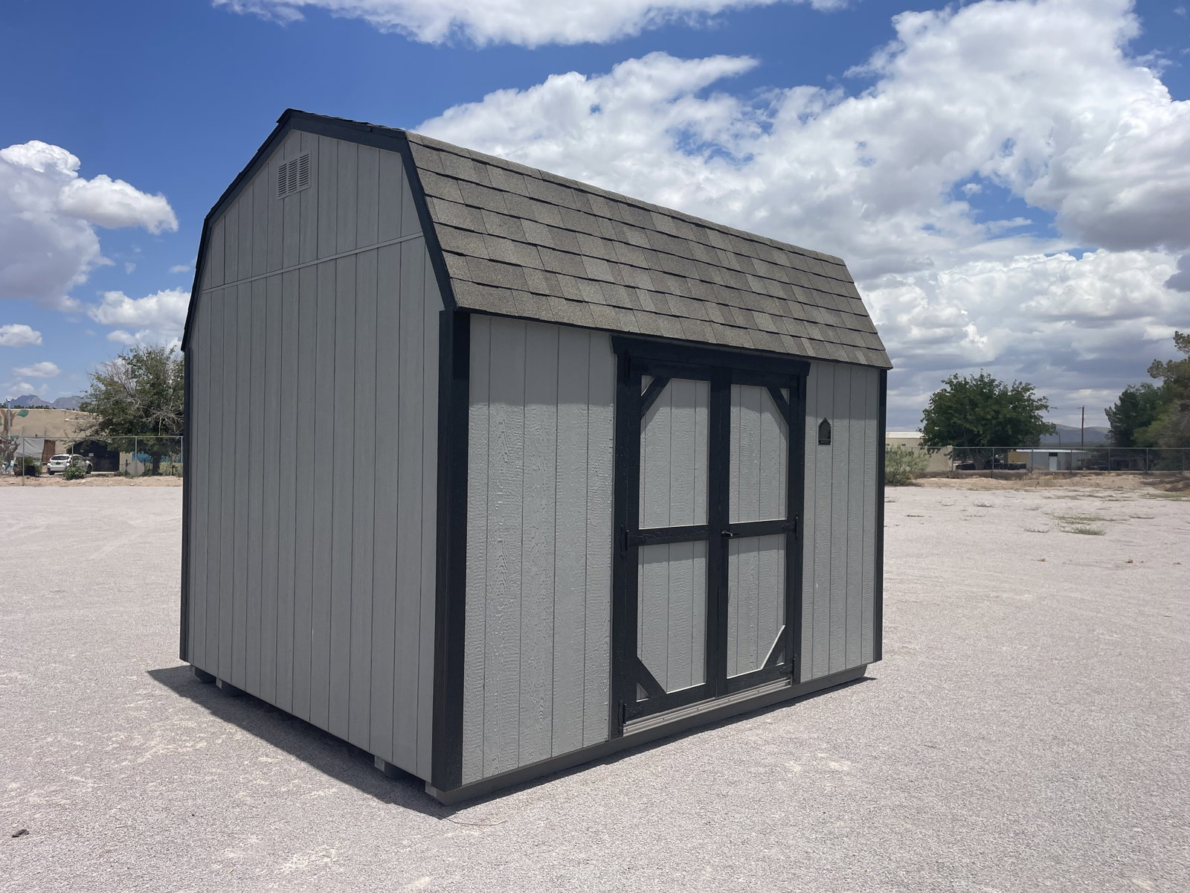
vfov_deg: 53.1
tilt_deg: +4.2
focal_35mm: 26
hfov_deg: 67.3
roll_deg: -0.3
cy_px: 446
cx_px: 595
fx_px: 894
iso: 32
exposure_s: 1/5814
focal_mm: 4.2
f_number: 1.6
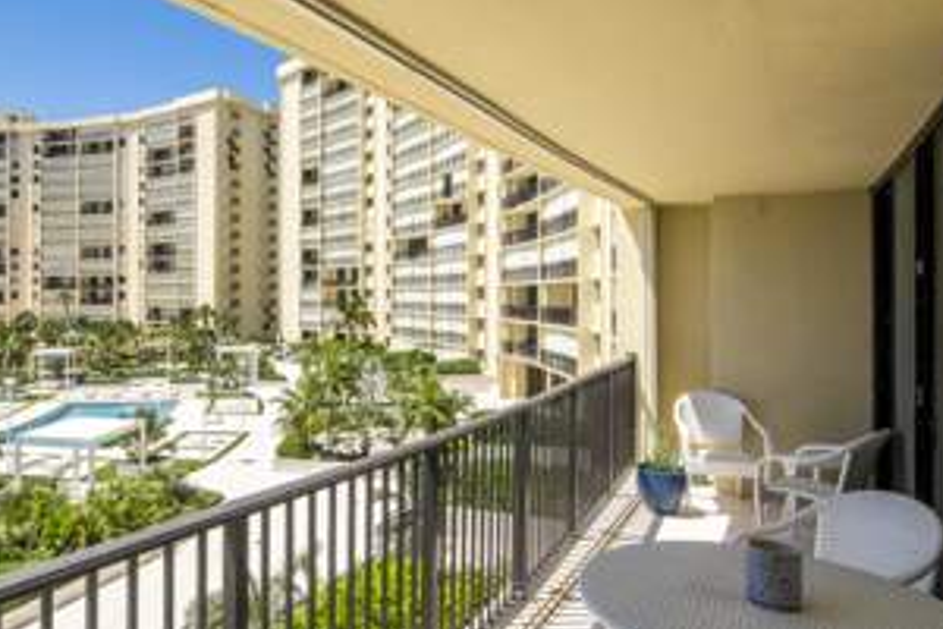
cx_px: 286
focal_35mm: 24
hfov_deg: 70.7
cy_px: 299
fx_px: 629
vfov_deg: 53.1
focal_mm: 10
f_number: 11
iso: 100
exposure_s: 1/400
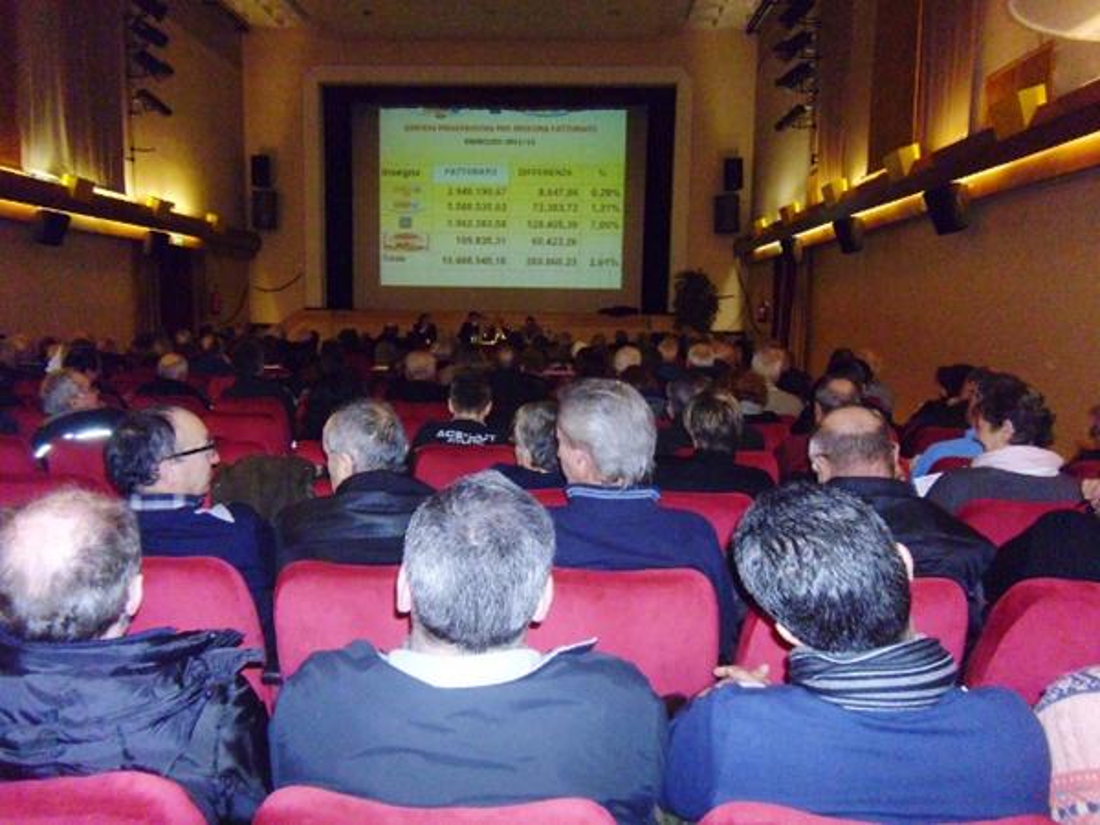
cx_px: 550
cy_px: 412
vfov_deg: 53.1
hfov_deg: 67.3
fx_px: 826
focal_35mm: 26
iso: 400
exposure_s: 1/60
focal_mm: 4.7
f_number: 2.8
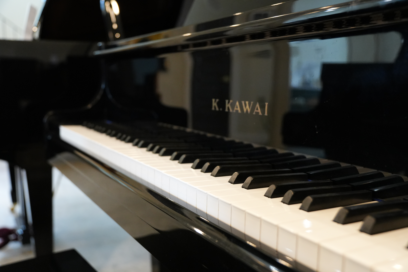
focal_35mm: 36
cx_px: 204
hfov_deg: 53.1
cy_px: 136
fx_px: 408
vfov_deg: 36.9
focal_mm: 24
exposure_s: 1/160
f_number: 2.8
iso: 2500
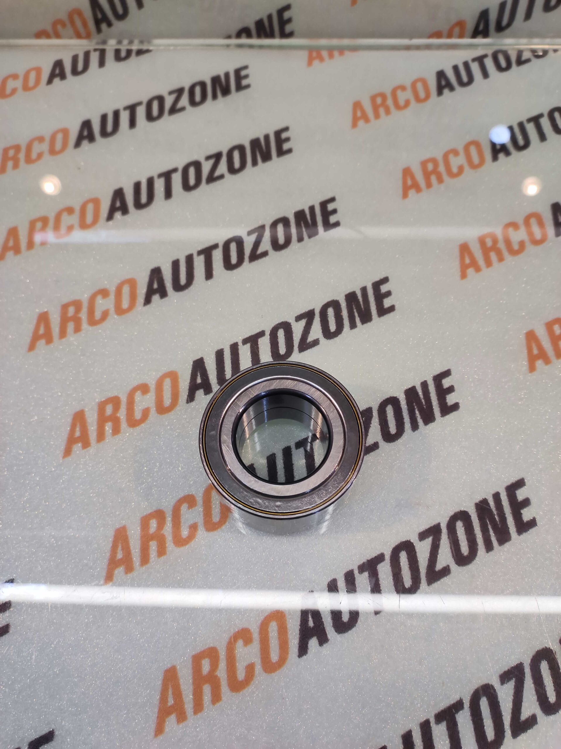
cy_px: 374
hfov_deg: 74.7
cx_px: 280
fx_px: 368
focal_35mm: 17
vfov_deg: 91.1
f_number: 1.79
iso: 83
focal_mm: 4.74
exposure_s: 1/33
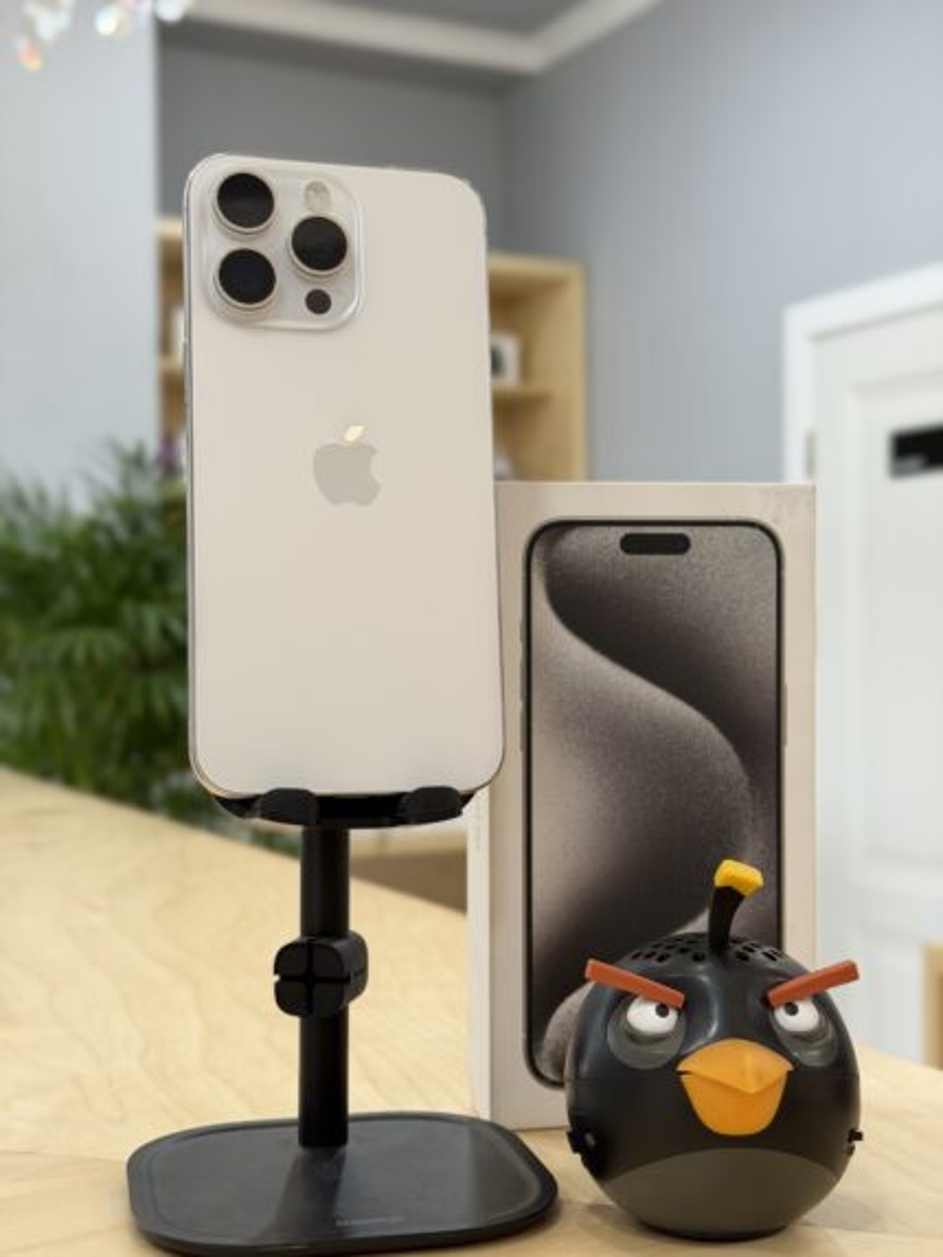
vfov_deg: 39.6
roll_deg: +0.3
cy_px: 628
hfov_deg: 30.3
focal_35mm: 48
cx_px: 472
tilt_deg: +0.0
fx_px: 1743
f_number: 1.78
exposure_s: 1/75
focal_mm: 6.76
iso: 100
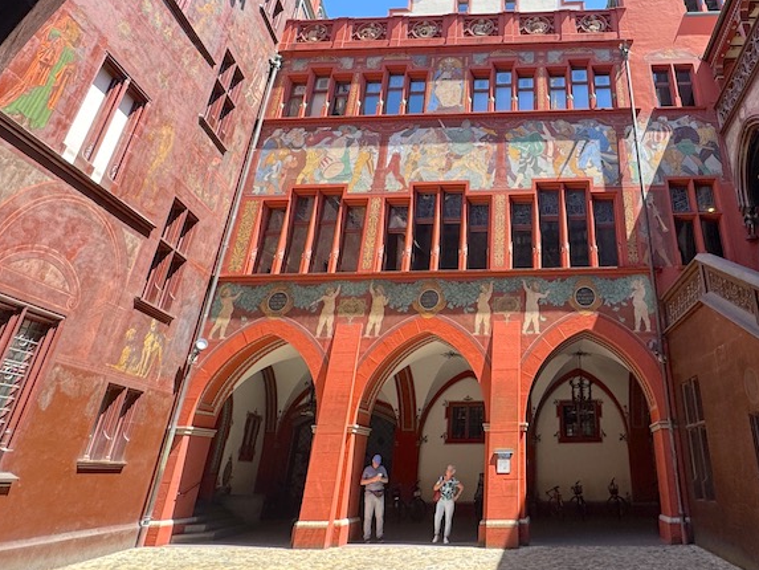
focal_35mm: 25
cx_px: 532
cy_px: 174
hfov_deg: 66.6
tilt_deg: +30.8
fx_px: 548
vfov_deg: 53.4
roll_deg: +1.5
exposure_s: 1/600
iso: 40
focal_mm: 2.22
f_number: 2.2
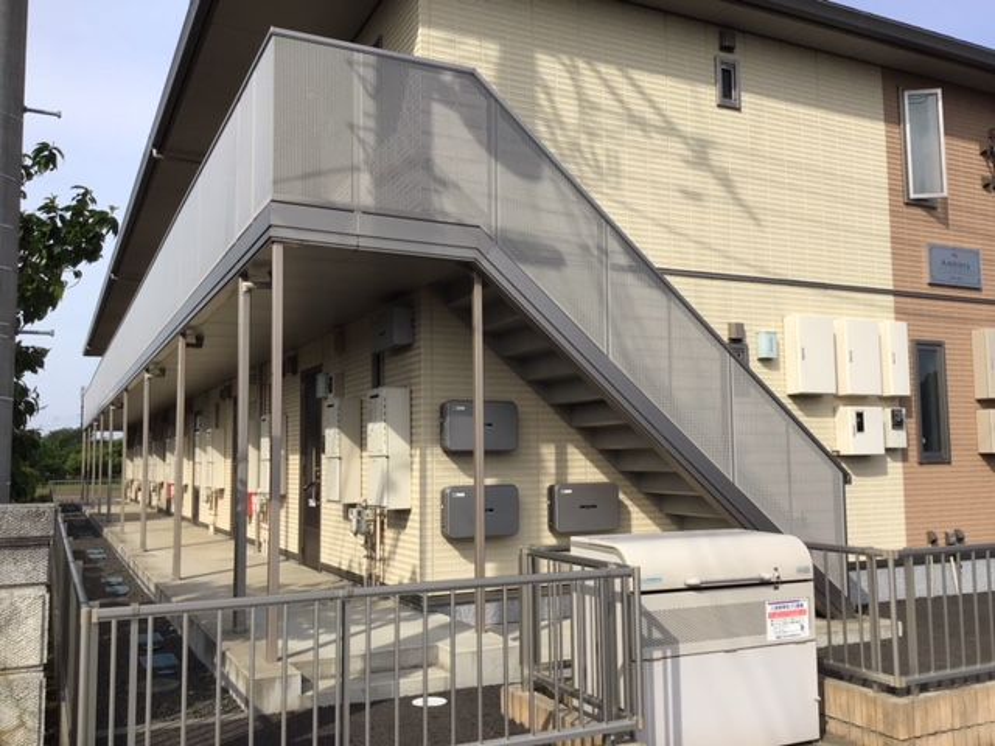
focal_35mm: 31
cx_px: 498
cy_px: 373
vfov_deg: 45.4
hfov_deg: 58.4
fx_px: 891
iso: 25
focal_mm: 3.3
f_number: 2.4
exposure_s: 1/1456
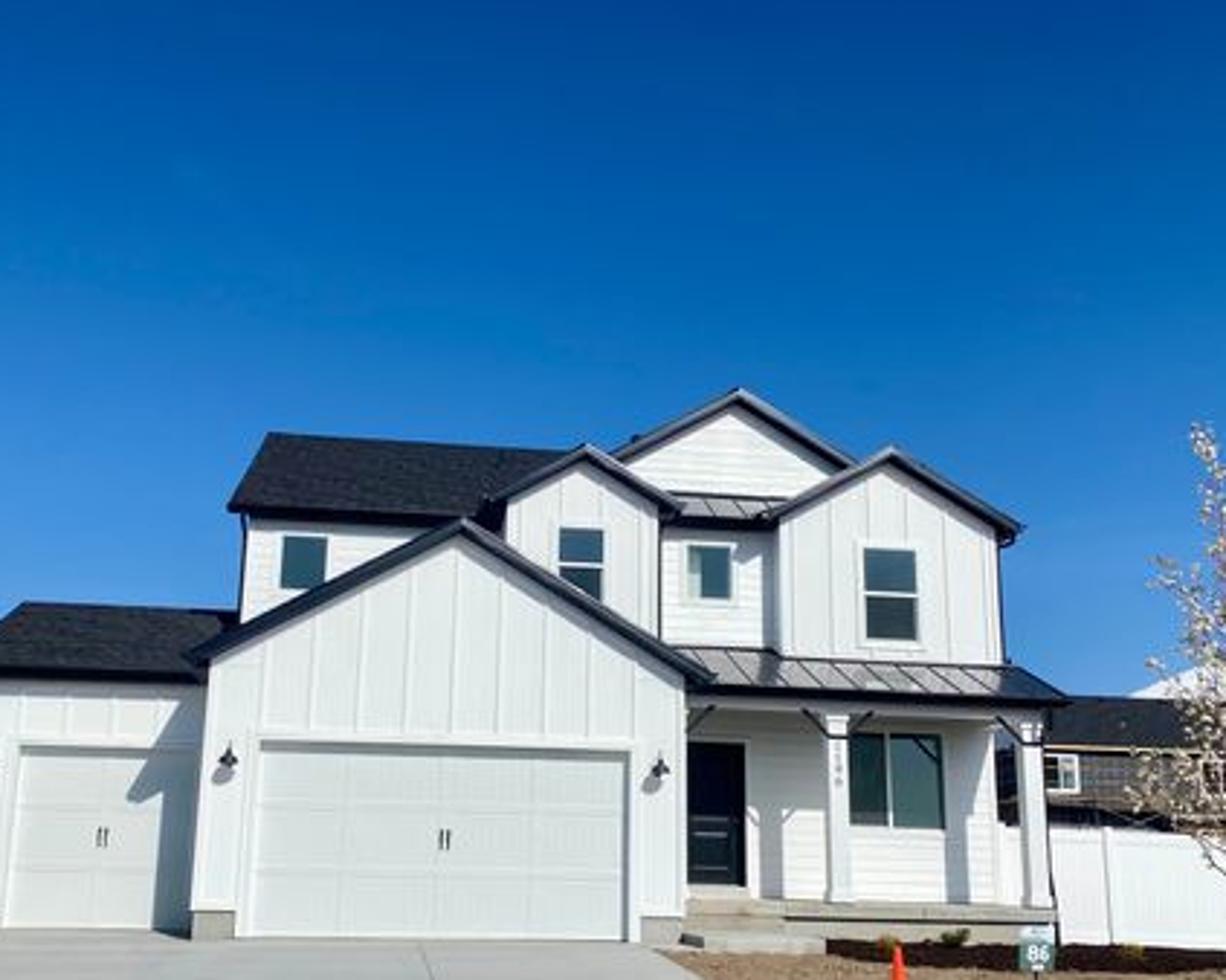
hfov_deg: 58.7
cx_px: 571
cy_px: 535
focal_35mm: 30
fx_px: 1088
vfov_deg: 48.4
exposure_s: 1/7692
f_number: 1.8
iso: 32
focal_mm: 4.25
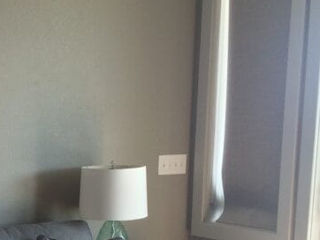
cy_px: 262
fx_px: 759
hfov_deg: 21.8
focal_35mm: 82
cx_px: -77
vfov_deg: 17.4
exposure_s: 1/60
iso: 40
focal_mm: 4.15
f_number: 2.2
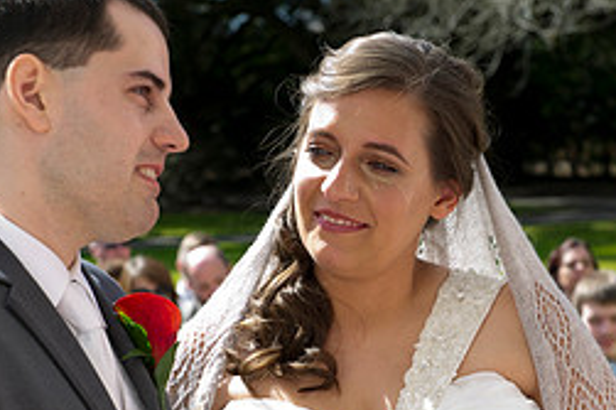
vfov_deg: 8.4
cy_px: 410
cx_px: 344
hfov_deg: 12.7
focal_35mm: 162
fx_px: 2770
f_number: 7.1
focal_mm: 70
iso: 100
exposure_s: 1/125
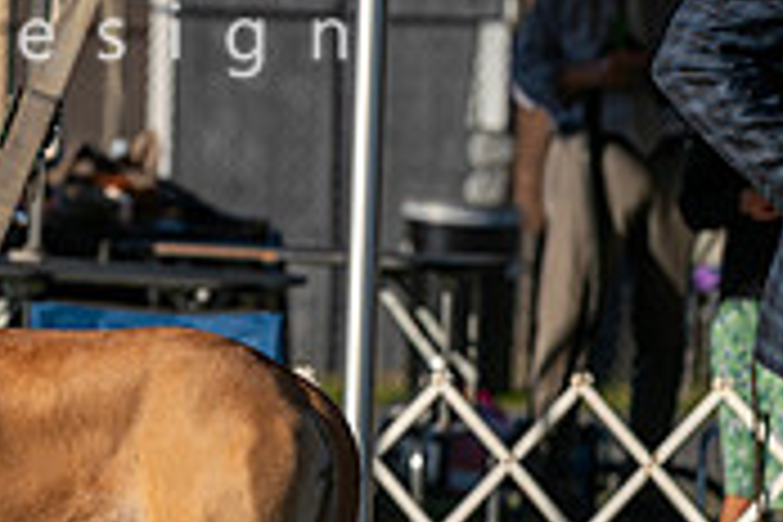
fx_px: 9200
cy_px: 173
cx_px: -212
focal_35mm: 423
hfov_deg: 4.9
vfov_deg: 3.2
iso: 100
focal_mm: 127
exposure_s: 1/1250
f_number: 4.5
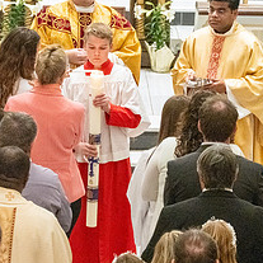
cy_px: 167
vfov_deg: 5.7
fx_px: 2656
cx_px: 117
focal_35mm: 309
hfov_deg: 5.7
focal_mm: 130
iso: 5000
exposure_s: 1/60
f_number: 8
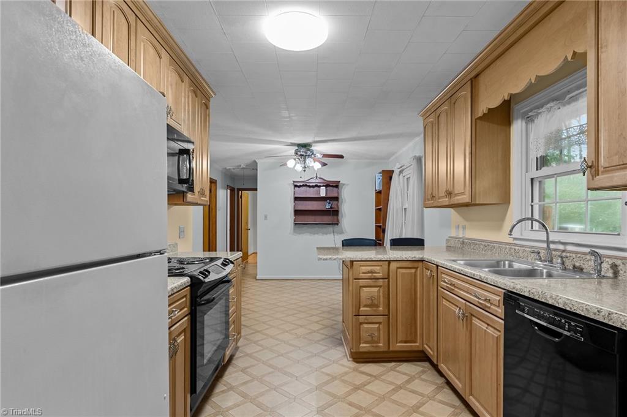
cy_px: 208
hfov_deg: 87.0
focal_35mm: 19
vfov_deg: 64.5
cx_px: 314
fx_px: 331
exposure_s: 1/1.25
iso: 200
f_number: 9
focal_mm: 19
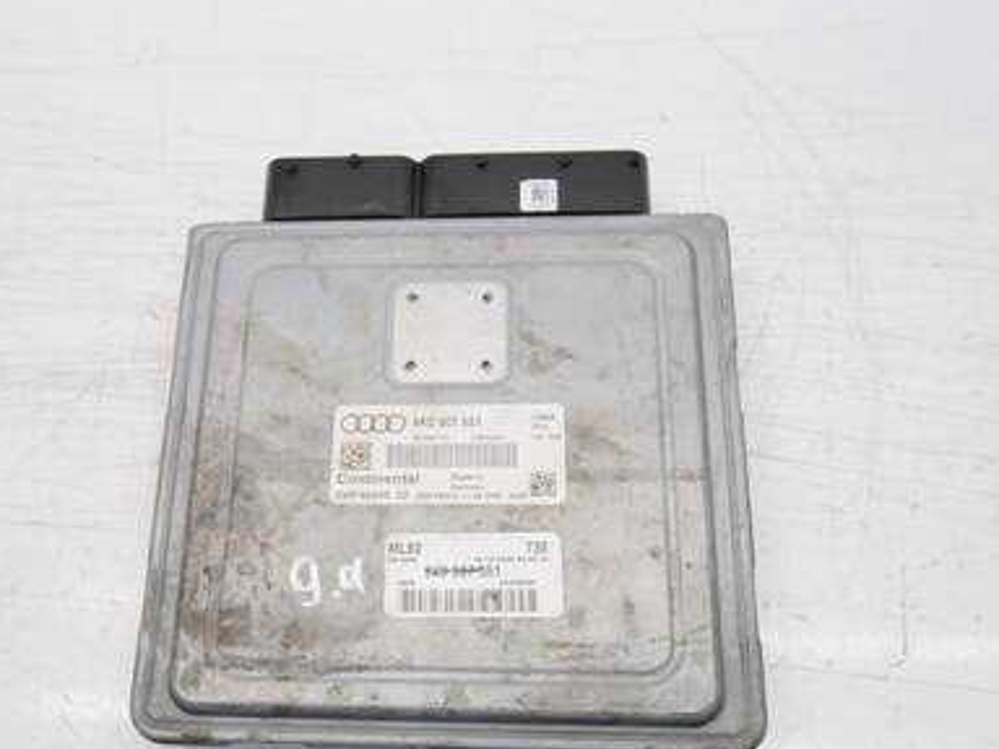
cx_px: 406
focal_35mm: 40
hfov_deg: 46.6
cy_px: 434
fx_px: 1154
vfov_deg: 35.9
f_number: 3.9
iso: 200
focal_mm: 16
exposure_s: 1/125
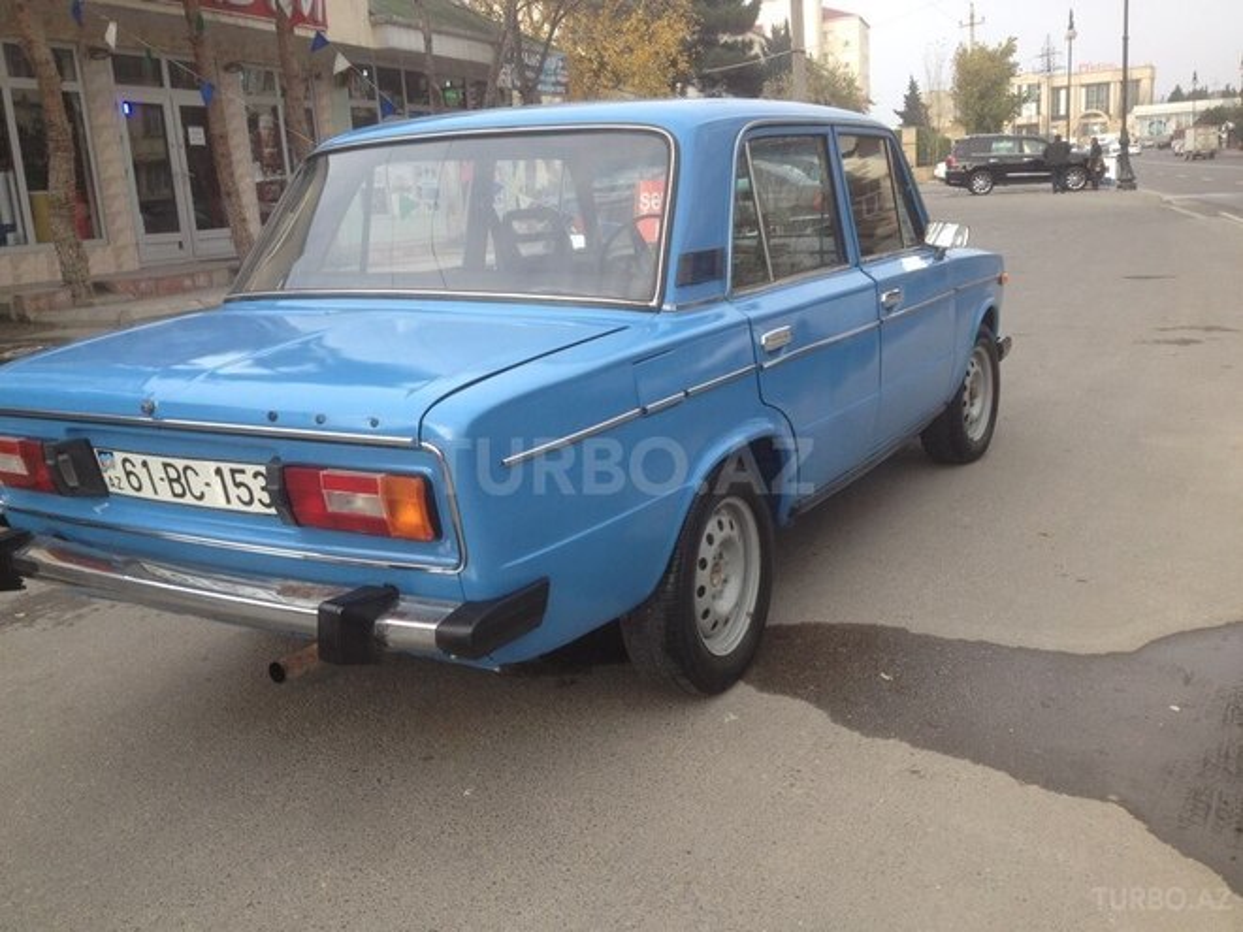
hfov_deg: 52.6
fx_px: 1257
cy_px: 466
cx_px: 622
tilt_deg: -16.8
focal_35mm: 35
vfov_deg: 40.7
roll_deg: +3.6
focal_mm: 4.28
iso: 50
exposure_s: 1/435
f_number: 2.4
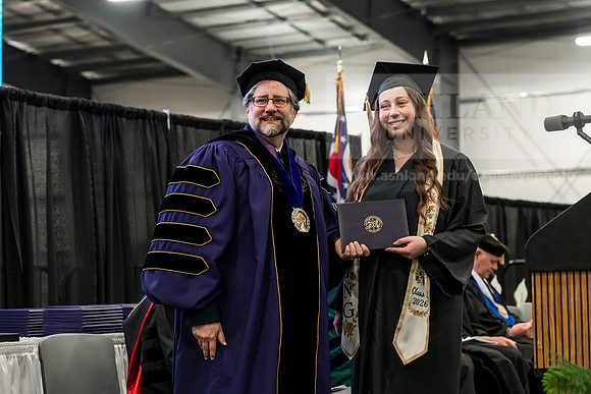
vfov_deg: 15.9
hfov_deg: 23.6
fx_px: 1412
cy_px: 197
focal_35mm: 86
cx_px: 296
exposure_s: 1/200
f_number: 4.5
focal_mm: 86
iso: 4000
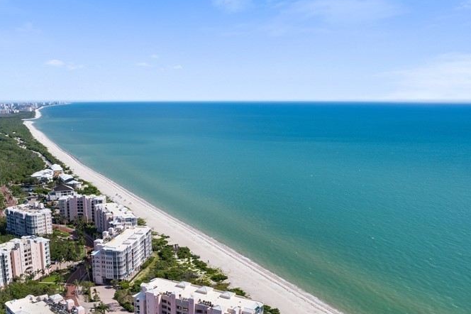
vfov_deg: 35.9
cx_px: 179
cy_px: 241
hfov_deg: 52.6
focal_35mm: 36
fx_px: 471
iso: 140
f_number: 2.8
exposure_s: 1/4000
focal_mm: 8.38
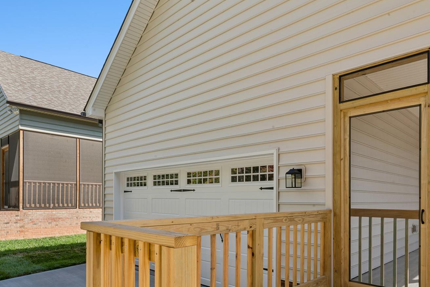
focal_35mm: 25
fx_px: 300
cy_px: 205
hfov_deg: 69.3
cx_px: 283
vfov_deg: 49.5
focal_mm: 16.1
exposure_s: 1/13
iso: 100
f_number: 22
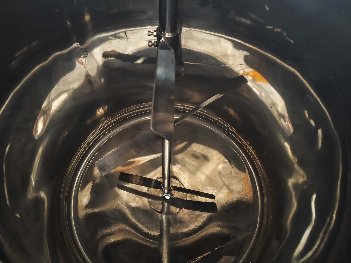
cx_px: 176
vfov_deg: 58.9
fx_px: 233
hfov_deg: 73.9
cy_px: 132
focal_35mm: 23
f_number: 1.8
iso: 4000
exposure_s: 1/20
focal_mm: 5.43
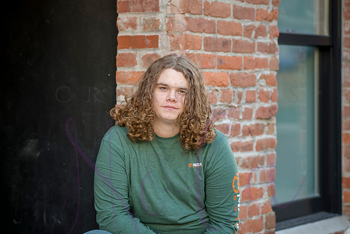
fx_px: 983
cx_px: 177
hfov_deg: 20.2
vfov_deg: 13.6
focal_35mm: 101
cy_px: 127
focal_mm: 92
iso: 640
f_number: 3.5
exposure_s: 1/320
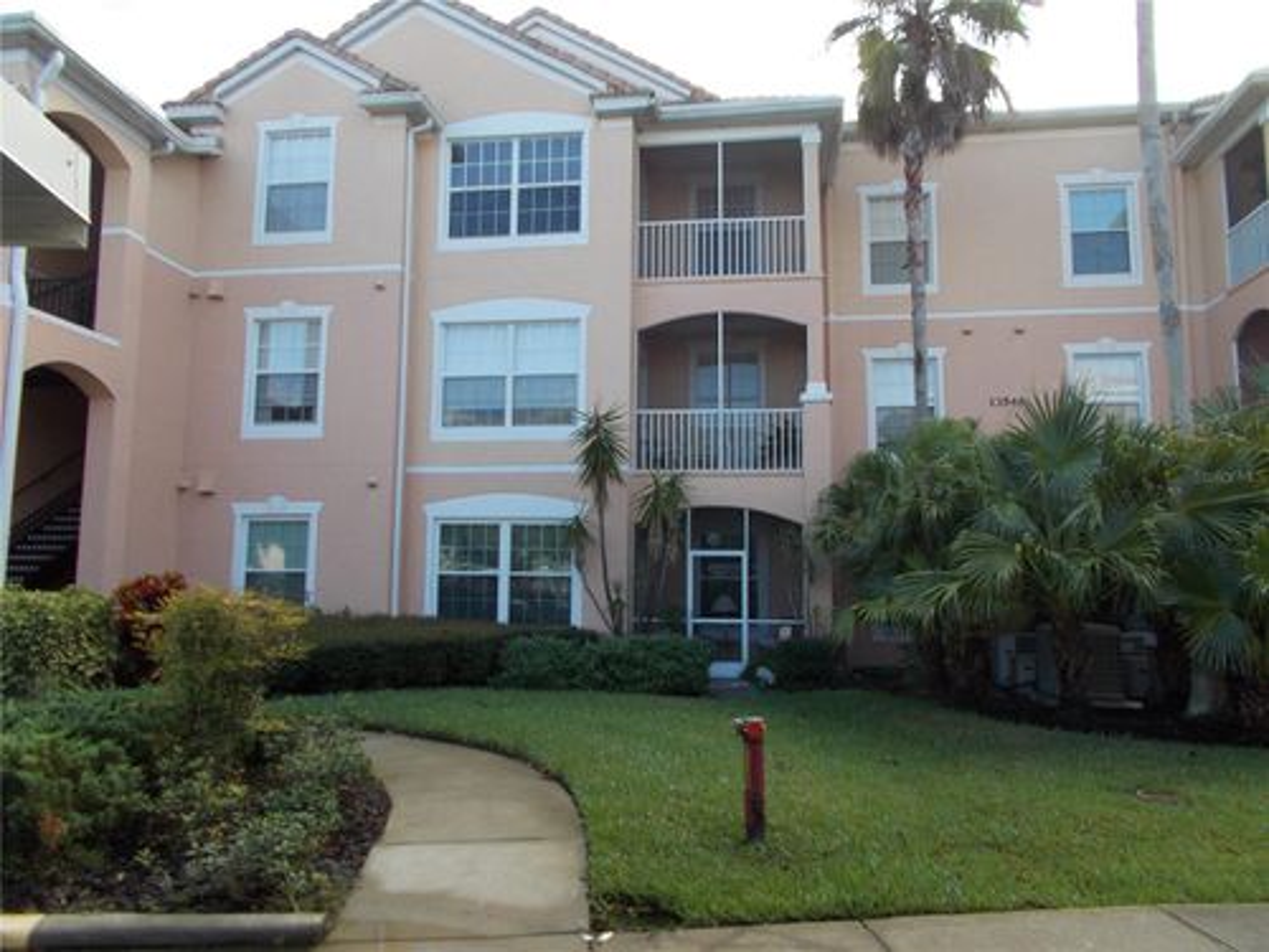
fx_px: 953
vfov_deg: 53.1
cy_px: 476
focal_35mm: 26
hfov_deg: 67.3
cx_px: 634
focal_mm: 4.6
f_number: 3.2
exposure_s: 1/160
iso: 80
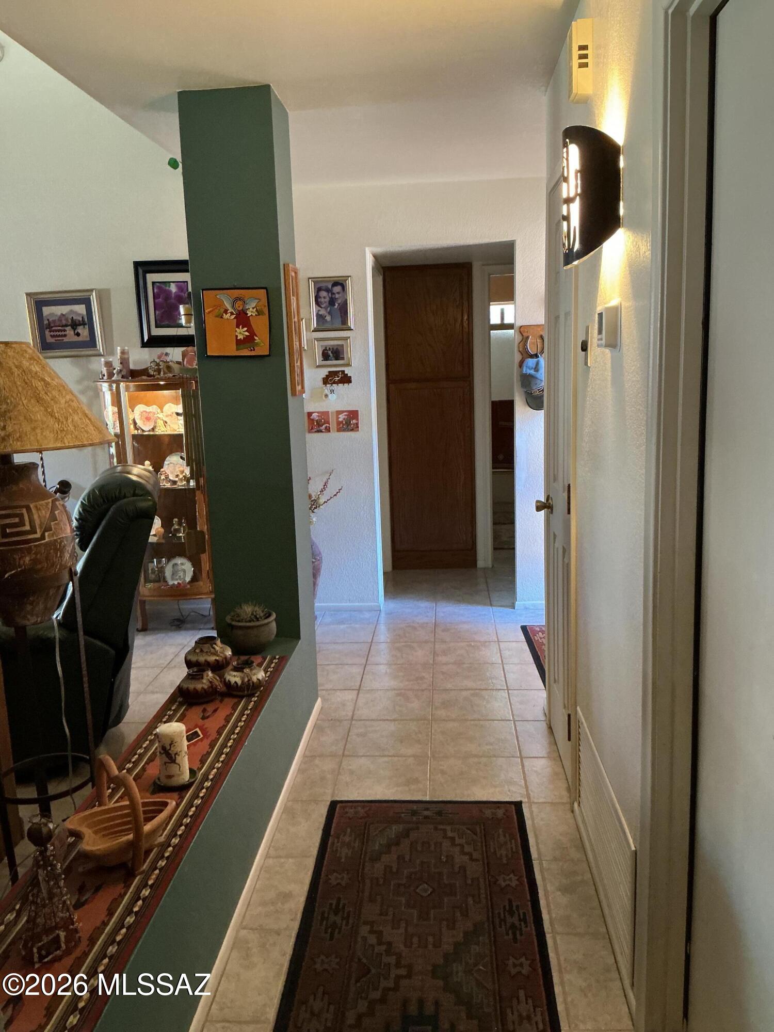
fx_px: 865
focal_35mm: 29
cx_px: 387
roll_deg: +2.8
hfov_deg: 48.2
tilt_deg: -10.4
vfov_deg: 61.7
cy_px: 516
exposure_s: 1/40
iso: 320
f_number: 1.8
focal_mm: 3
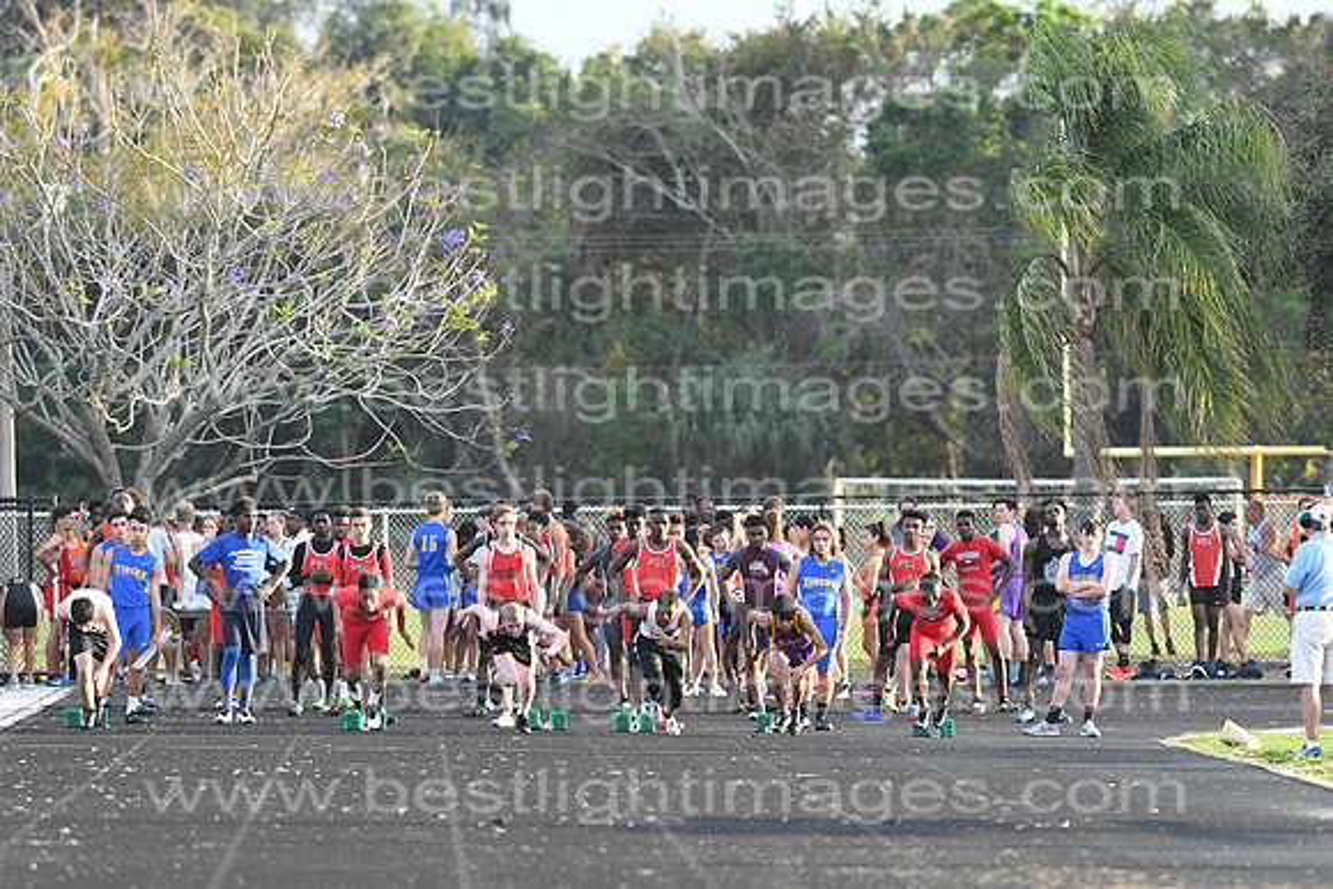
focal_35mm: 450
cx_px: 666
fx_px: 16666
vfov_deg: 3.1
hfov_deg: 4.6
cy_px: 444
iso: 2000
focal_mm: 300
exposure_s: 1/1600
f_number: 4
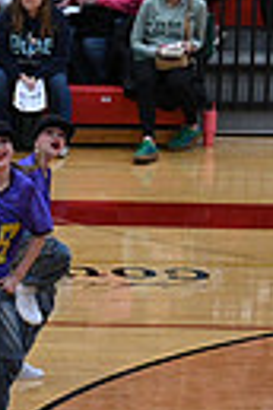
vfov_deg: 5.7
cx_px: -549
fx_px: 4129
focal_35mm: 363
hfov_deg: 3.7
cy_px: 284
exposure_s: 1/400
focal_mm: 81
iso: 4000
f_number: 4
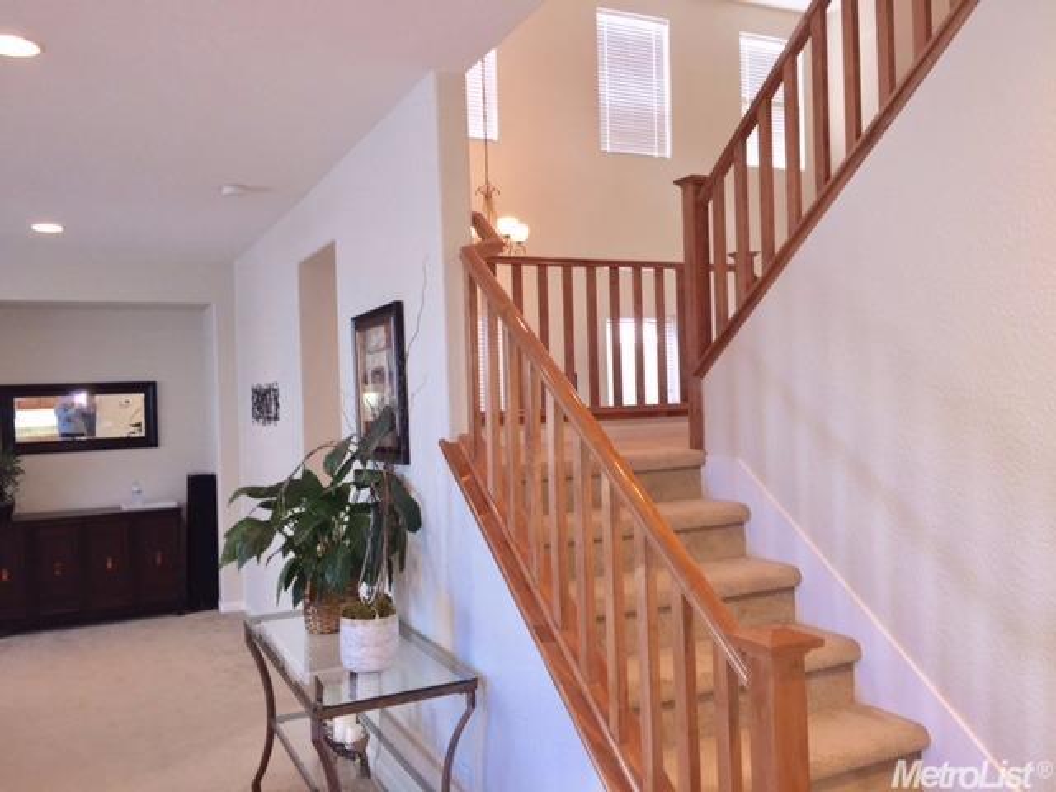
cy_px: 396
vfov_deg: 48.2
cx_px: 528
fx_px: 885
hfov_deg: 61.7
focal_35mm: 29
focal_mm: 4.15
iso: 40
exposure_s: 1/30
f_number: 2.2
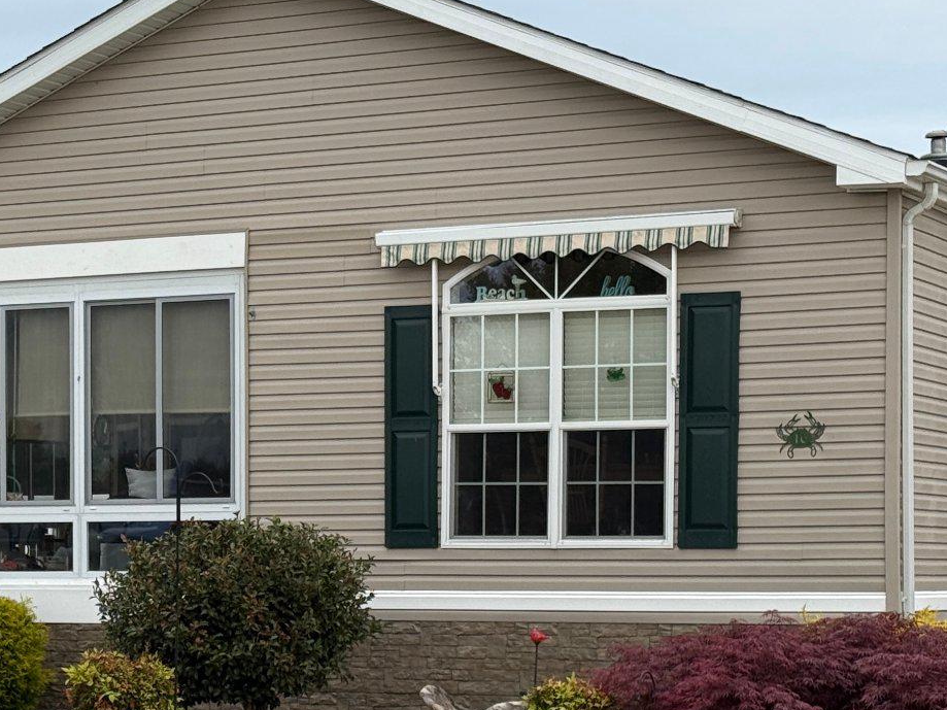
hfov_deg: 18.2
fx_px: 2927
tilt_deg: +0.3
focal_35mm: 107
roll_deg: -0.3
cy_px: 583
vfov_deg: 13.7
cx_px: 209
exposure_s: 1/1715
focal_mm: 6.76
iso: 80
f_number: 1.78
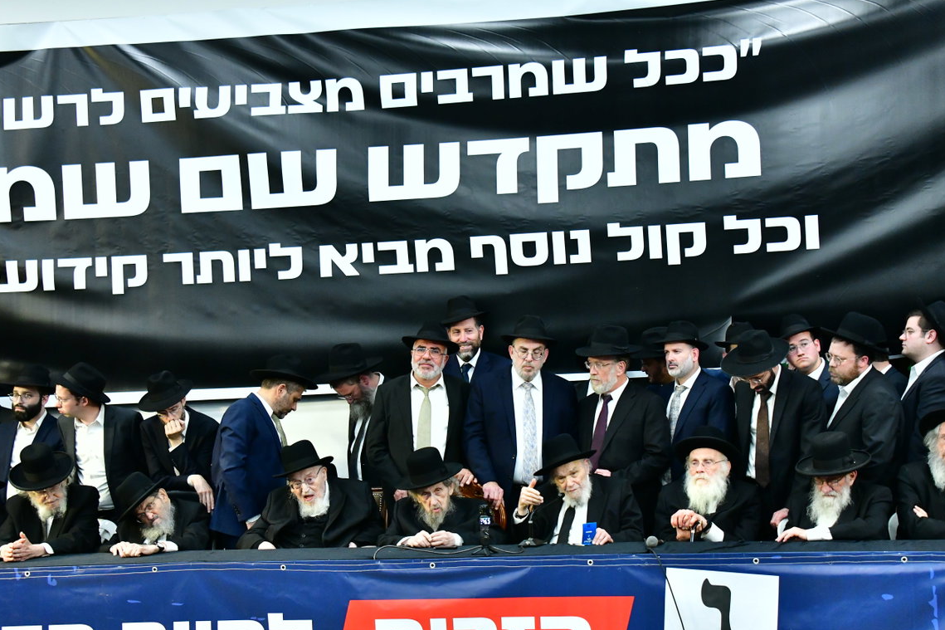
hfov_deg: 33.9
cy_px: 376
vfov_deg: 23.0
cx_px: 533
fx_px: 1548
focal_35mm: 59
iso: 3200
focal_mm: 48
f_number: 5.6
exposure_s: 1/250
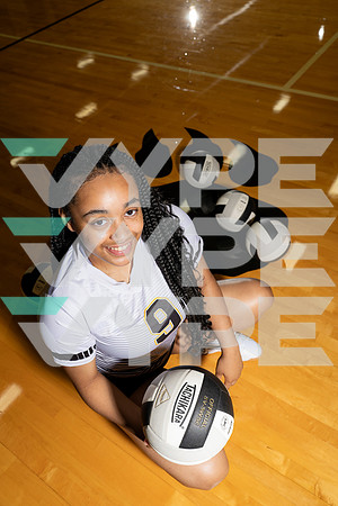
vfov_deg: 63.7
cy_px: 253
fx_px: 408
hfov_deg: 45.0
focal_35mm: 29
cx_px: 169
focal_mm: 29
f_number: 5.6
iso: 250
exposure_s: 1/250
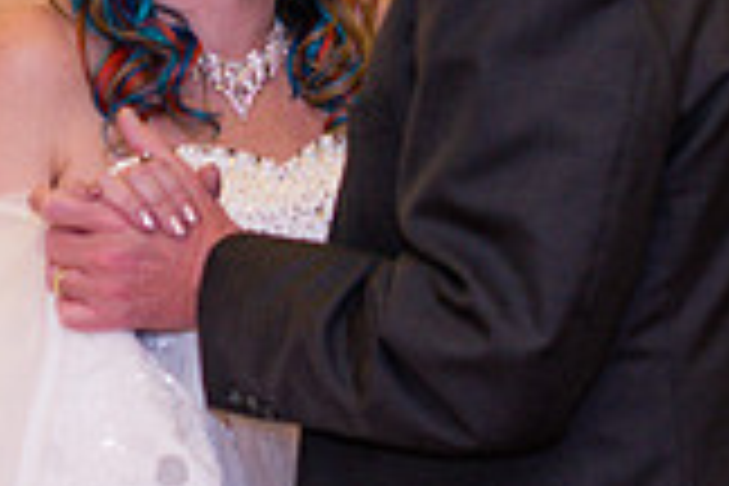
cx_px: 68
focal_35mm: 305
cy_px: 128
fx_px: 6176
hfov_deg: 6.7
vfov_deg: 4.5
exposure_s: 1/125
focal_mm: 85
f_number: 2.2
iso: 640
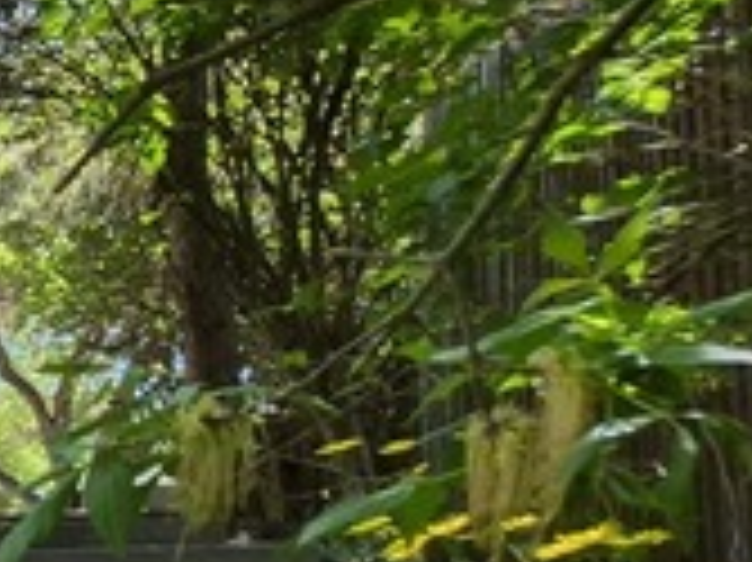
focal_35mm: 52
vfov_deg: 26.9
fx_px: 1129
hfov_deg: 20.7
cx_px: -678
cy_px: 522
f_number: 2.2
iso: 40
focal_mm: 1.74
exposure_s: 1/536
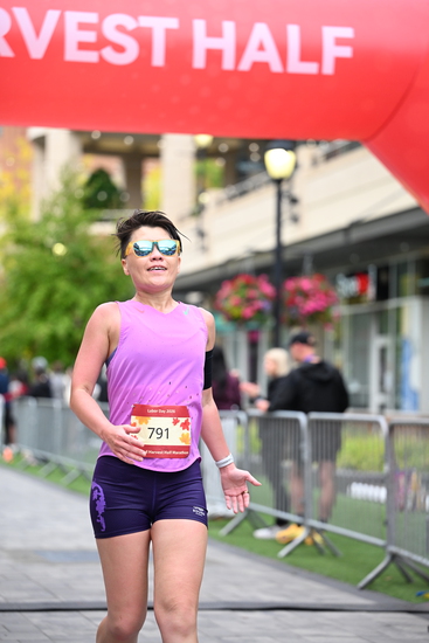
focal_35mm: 101
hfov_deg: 13.6
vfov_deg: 20.2
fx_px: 1804
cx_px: 214
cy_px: 322
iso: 1000
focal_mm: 101
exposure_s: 1/2000
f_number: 2.8
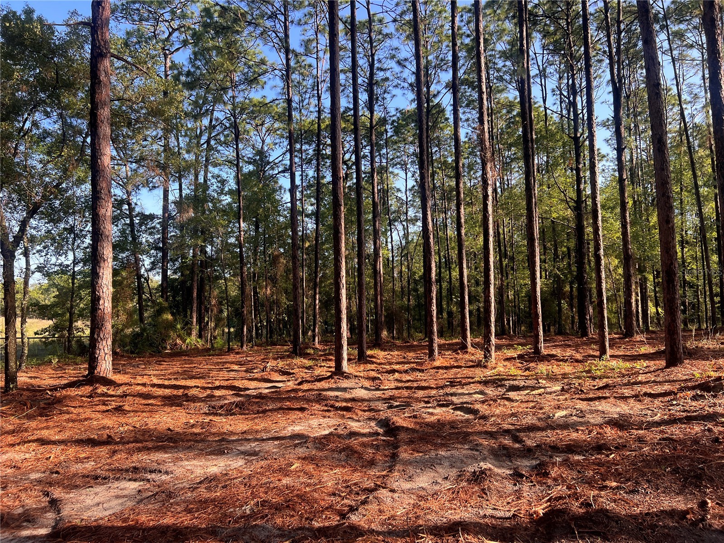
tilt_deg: +3.7
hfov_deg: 67.3
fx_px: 544
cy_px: 272
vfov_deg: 53.1
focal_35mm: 26
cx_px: 362
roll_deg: -1.1
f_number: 1.5
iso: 50
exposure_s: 1/709
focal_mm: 5.7
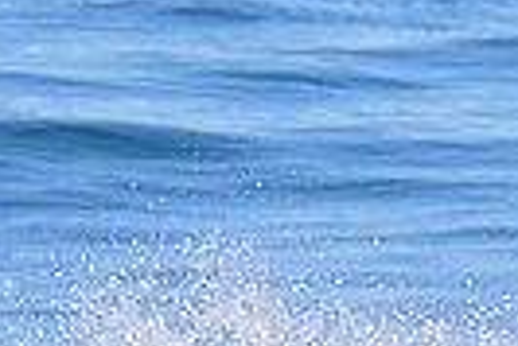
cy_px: 453
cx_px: 678
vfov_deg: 0.4
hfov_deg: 0.6
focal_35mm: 3491
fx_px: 50286
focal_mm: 800
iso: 1800
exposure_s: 1/2000
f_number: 11
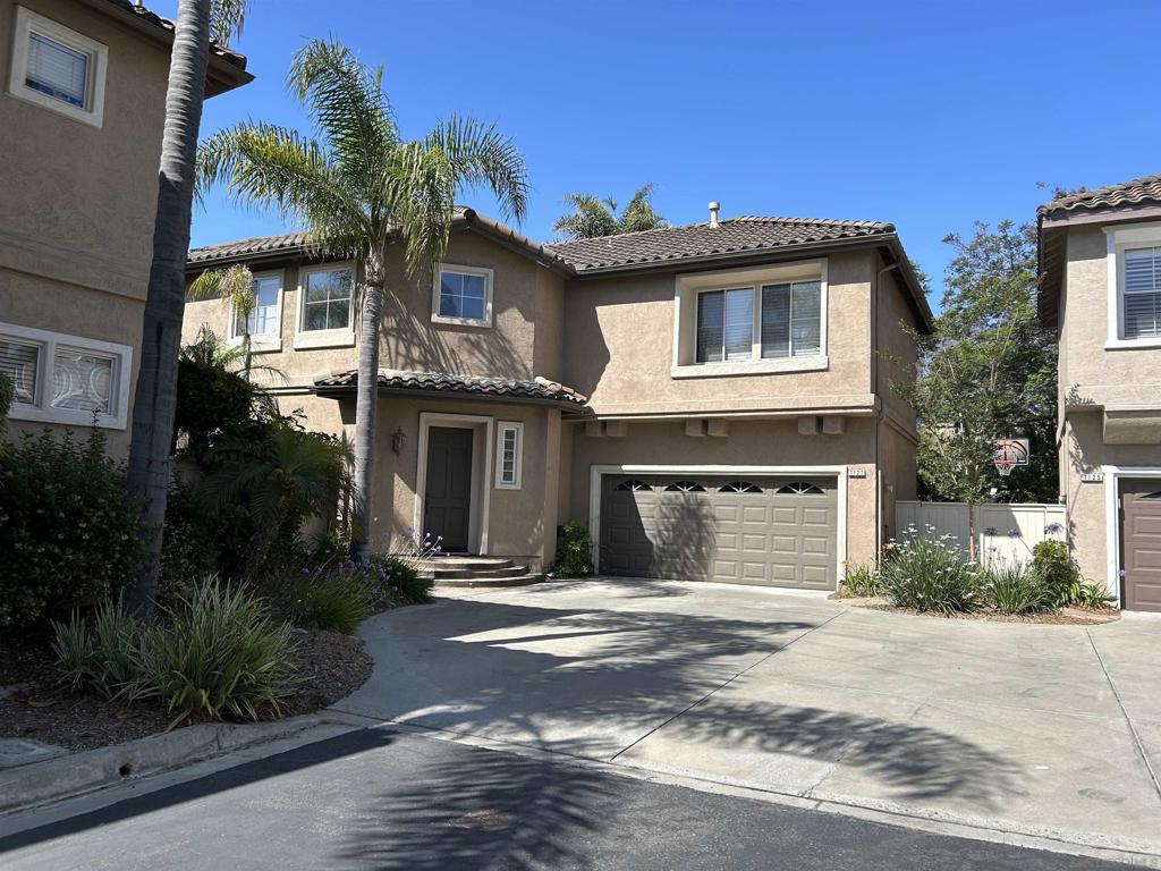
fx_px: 872
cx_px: 580
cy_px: 436
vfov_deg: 53.1
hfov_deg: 67.3
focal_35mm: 26
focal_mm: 5.7
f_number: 1.5
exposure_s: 1/3077
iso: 50
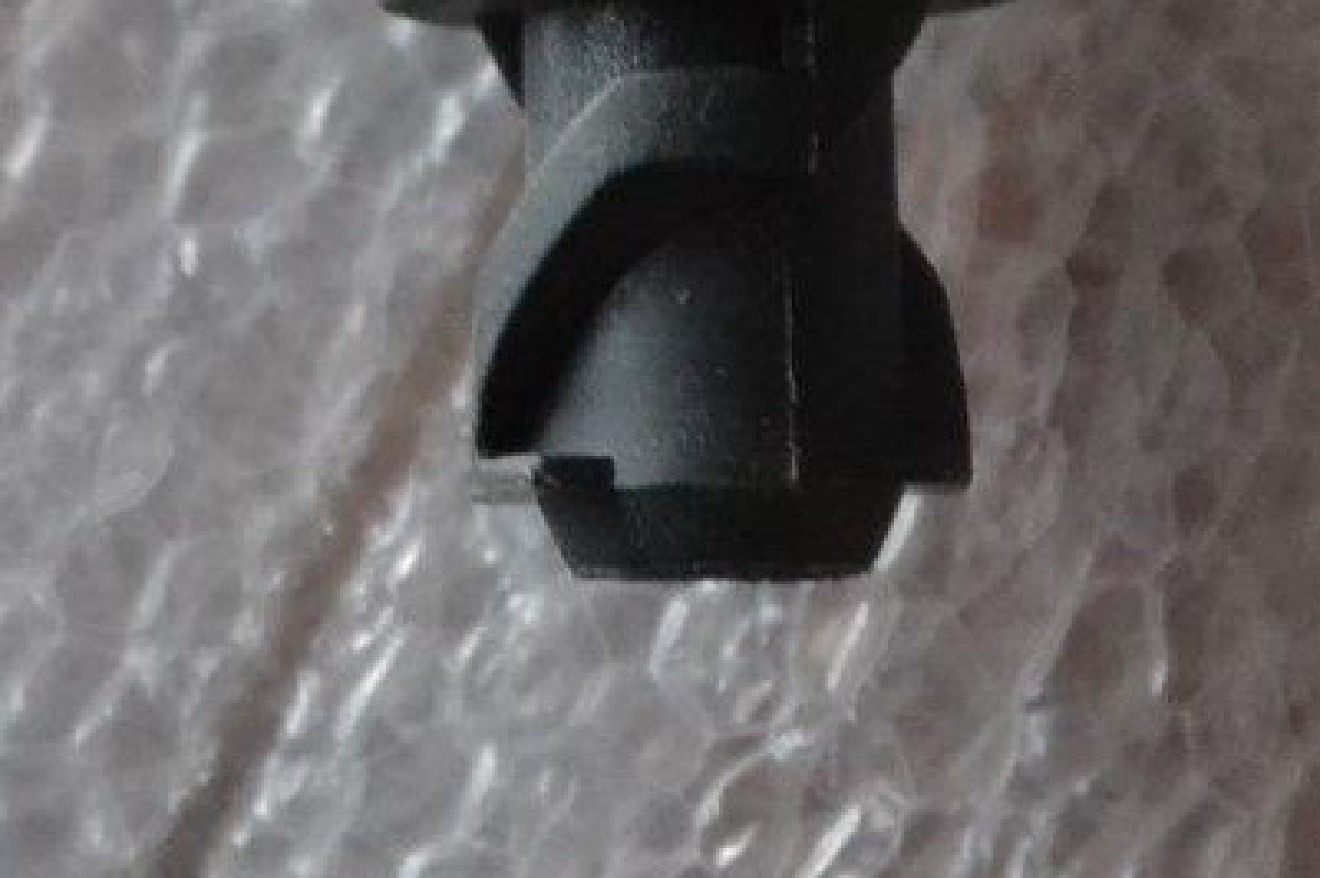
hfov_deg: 7.4
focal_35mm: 279
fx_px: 10210
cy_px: -215
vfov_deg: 4.9
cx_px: 478
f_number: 5.6
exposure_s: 1/60
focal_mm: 55
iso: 2500
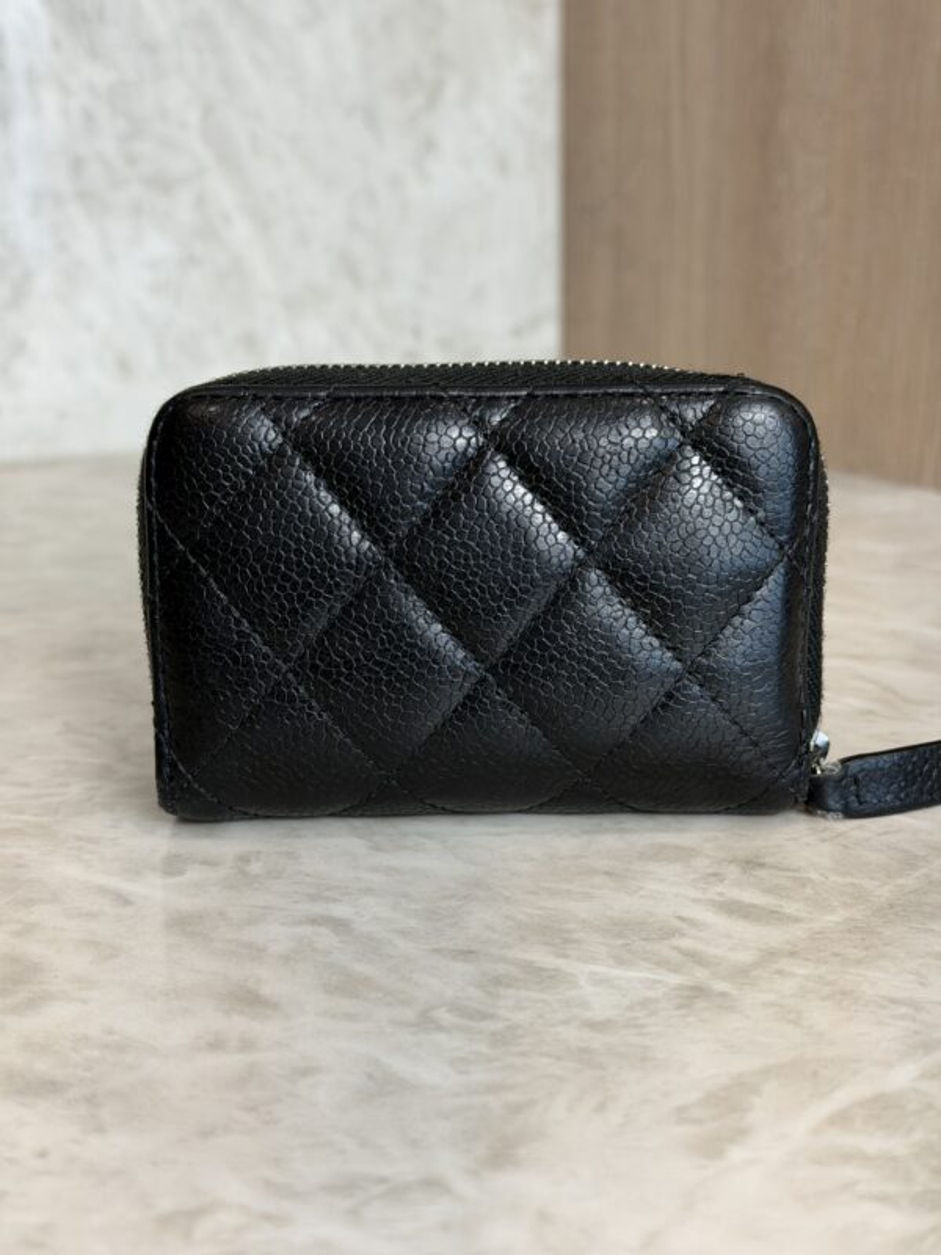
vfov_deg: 39.7
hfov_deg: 30.3
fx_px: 1740
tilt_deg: -15.3
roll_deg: +0.0
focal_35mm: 48
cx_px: 470
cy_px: 628
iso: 100
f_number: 1.78
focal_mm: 6.76
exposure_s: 1/120
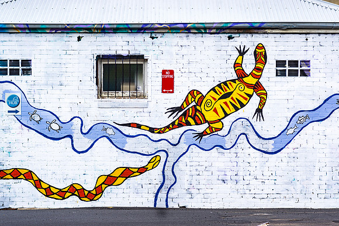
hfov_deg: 17.8
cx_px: 170
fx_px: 1082
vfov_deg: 11.9
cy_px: 113
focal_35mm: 115
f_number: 4
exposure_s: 1/750
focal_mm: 77
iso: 100
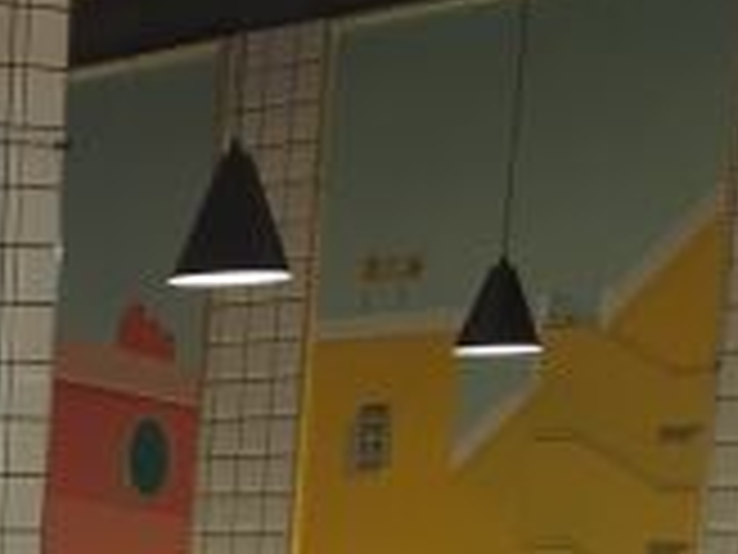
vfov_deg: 10.8
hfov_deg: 14.1
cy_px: 1164
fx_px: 2644
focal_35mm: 124
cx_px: -590
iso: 125
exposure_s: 1/33
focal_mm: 4.15
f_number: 2.2
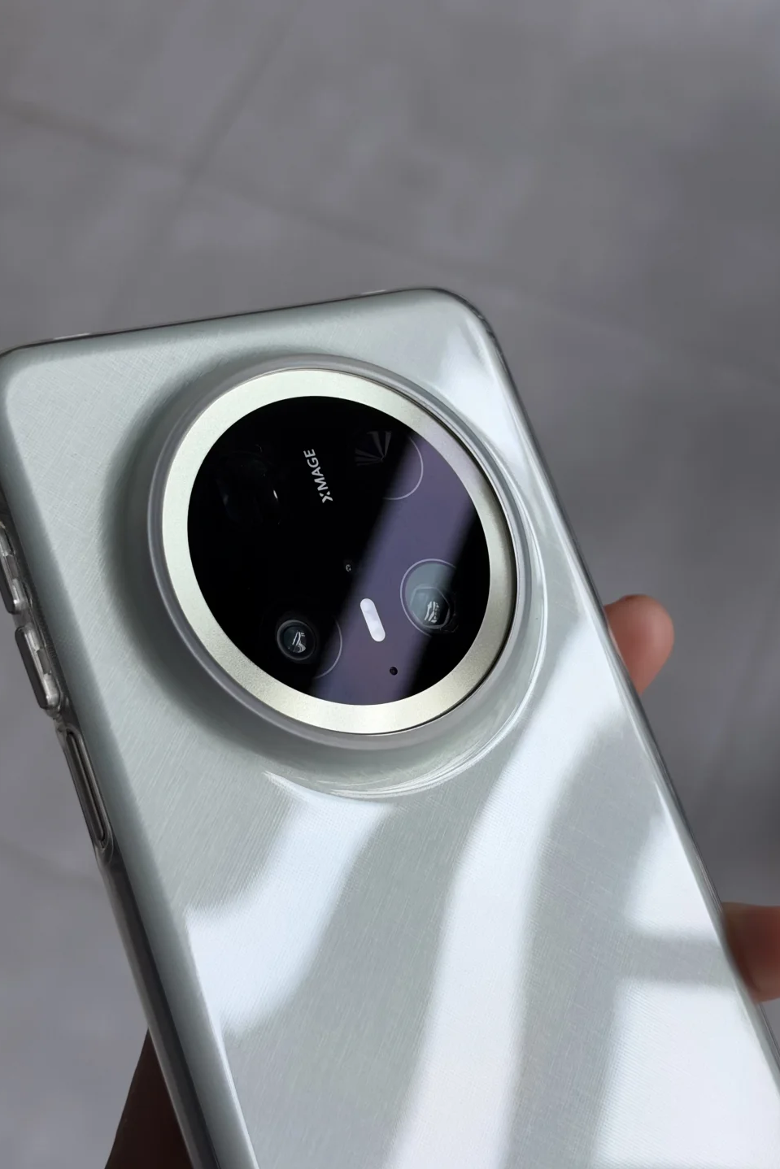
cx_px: 381
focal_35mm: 50
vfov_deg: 39.6
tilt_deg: -62.5
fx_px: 1624
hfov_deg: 27.0
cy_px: 584
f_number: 1.8
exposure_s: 1/50
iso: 160
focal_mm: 6.93
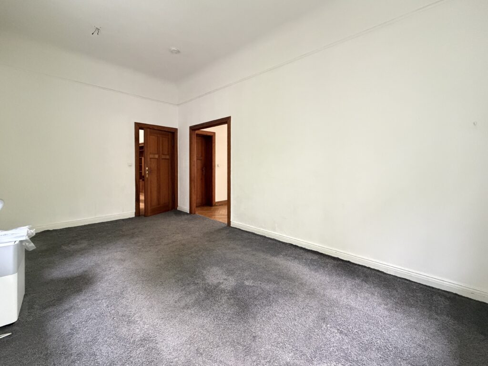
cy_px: 183
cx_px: 244
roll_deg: -1.8
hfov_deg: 102.1
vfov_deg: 85.7
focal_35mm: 14
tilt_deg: -4.4
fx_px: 197
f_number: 2.2
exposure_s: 1/60
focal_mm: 2.22
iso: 800
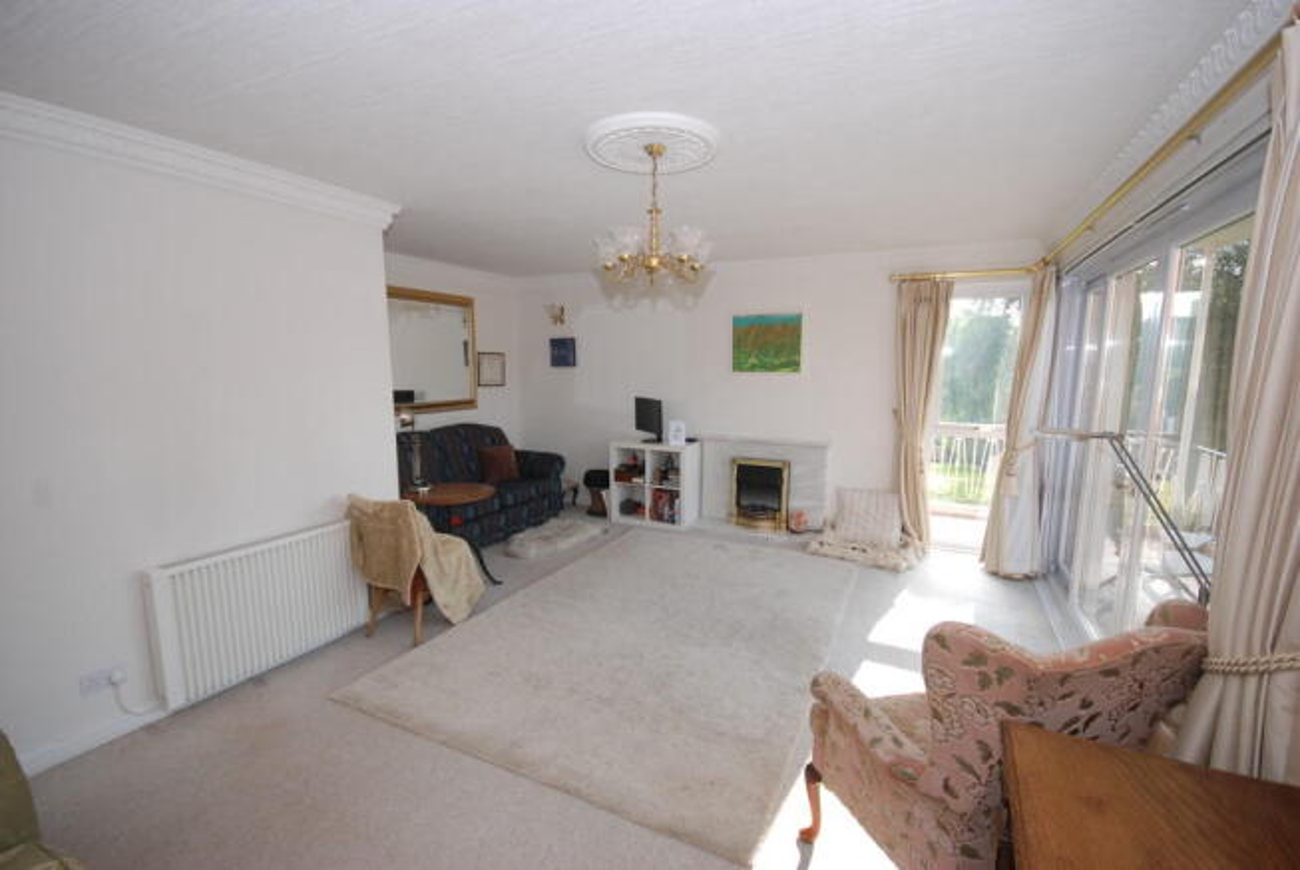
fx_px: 542
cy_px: 435
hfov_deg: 100.3
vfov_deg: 77.5
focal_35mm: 15
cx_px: 650
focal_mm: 10
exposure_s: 1/80
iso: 200
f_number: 4.5
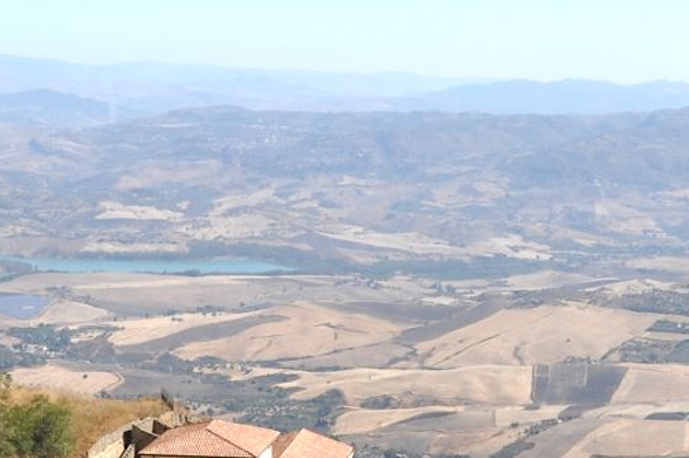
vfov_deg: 13.3
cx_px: 421
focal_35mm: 103
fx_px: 1969
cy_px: 215
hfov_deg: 19.8
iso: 250
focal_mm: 18
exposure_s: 1/125
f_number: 11
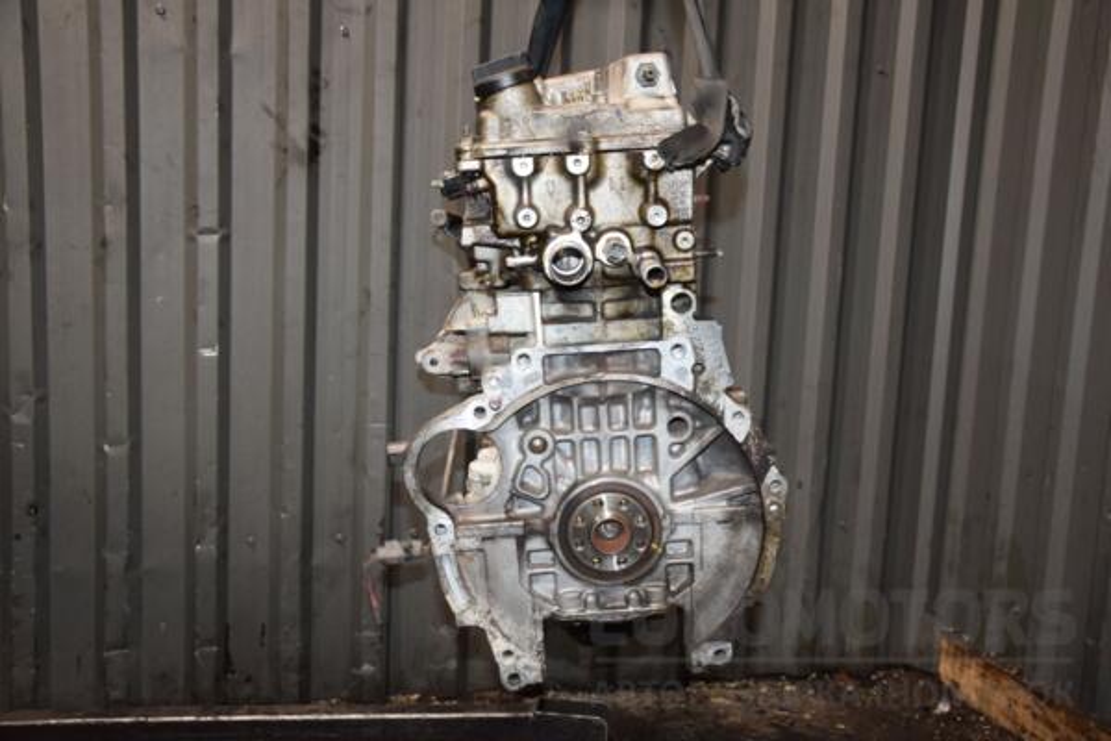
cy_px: 370
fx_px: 1157
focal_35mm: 38
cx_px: 556
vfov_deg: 35.5
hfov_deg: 51.3
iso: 800
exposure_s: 1/60
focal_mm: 25
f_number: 5
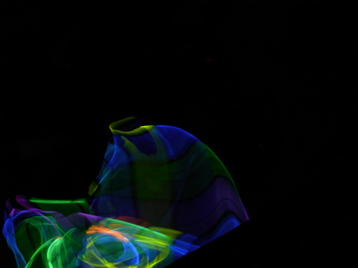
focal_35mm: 38
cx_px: 179
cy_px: 134
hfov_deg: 49.0
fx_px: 393
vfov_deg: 37.7
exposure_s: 2
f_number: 2.8
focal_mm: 7.8
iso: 200
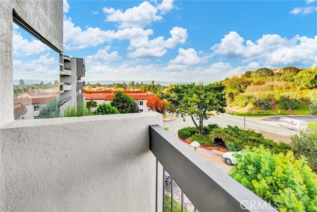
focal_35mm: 16
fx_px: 141
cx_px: 158
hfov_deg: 96.7
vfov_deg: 73.8
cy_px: 106
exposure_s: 1/20
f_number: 10
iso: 100
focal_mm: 16
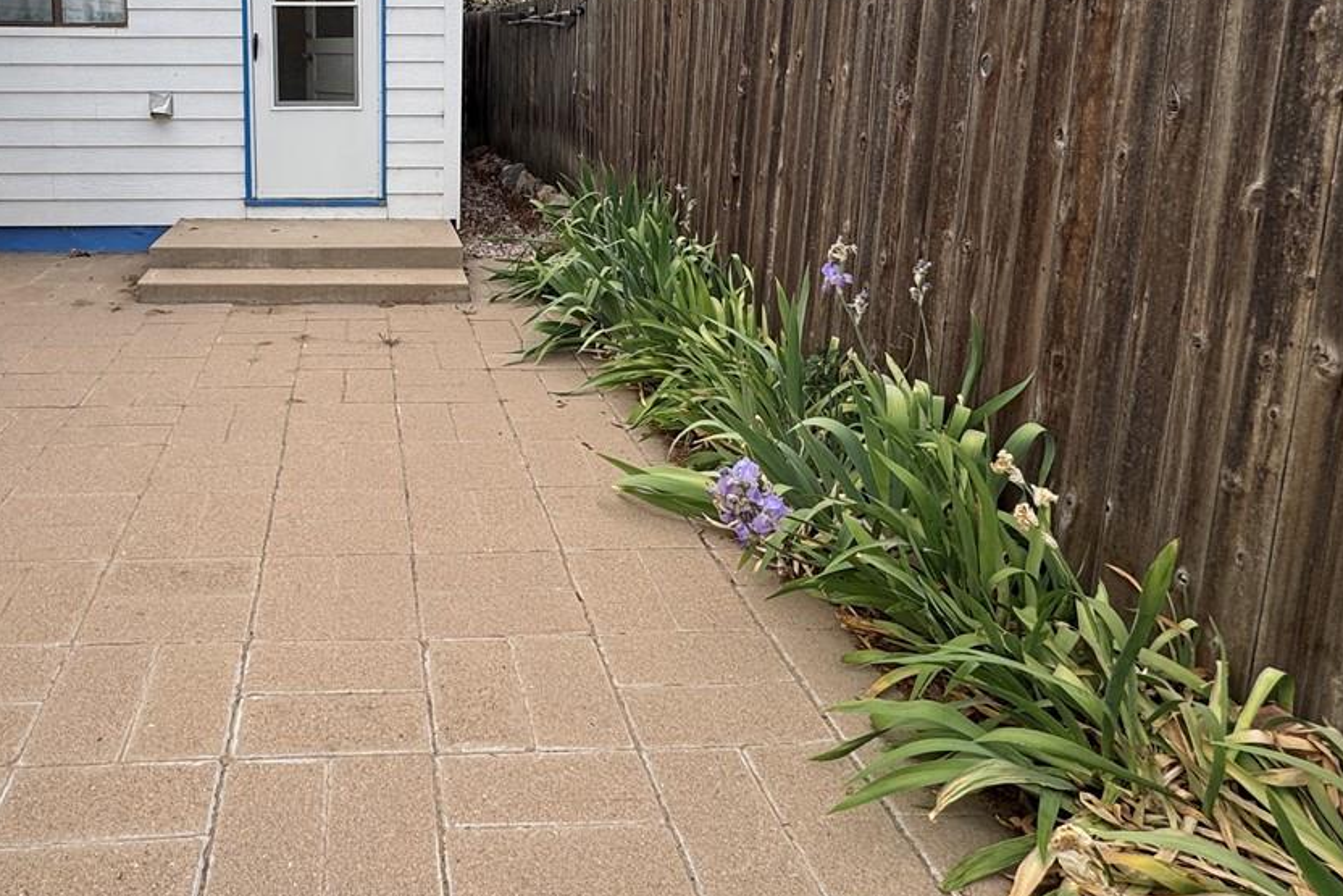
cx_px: 405
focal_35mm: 28
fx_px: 1045
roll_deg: +0.3
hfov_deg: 63.1
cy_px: 249
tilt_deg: -9.9
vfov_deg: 45.2
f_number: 2.2
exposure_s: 1/148
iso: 40
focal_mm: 2.22
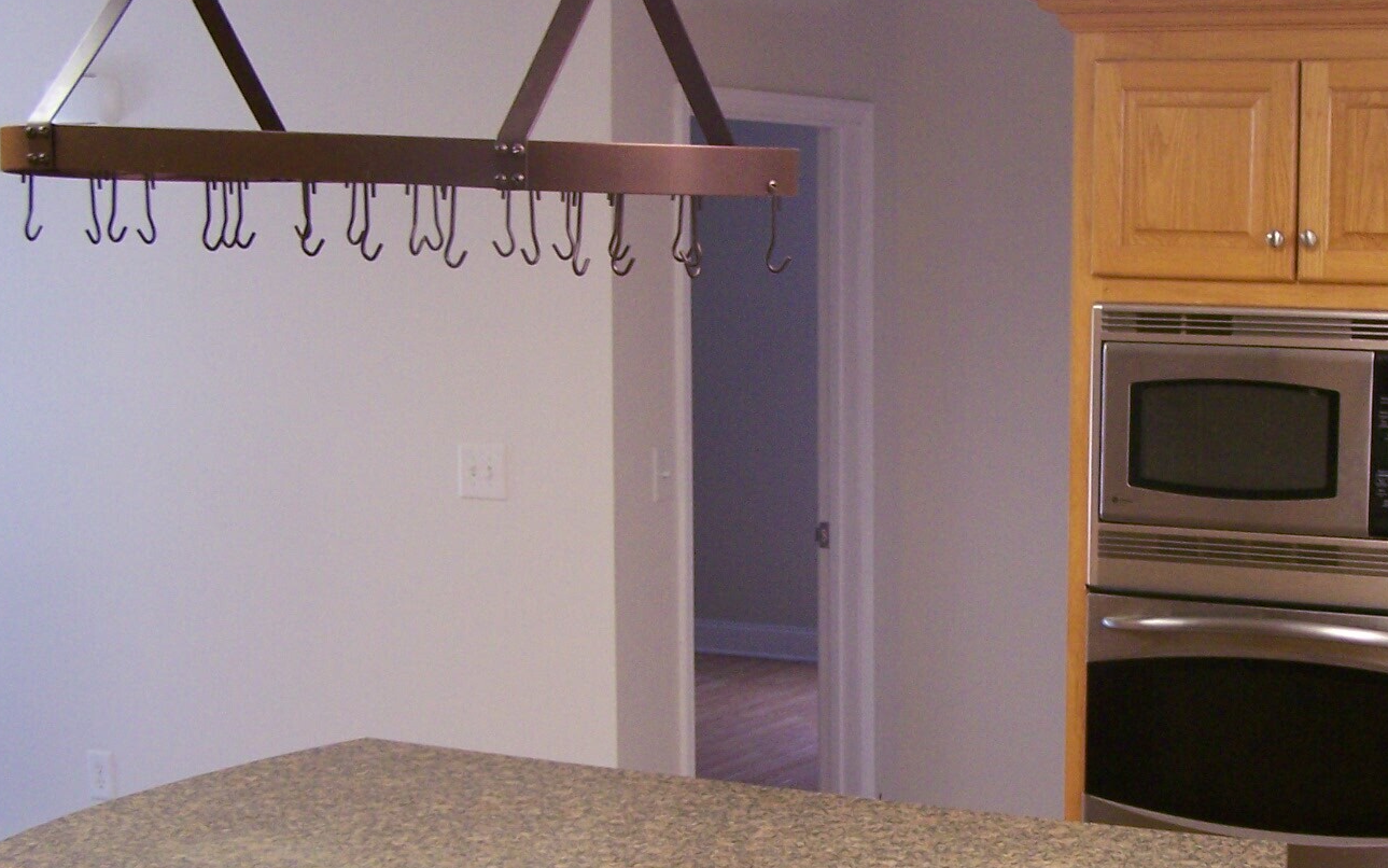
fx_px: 2421
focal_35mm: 64
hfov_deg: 31.5
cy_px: 531
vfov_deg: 20.3
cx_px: 1021
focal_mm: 6.3
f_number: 2.8
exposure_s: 1/13
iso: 160
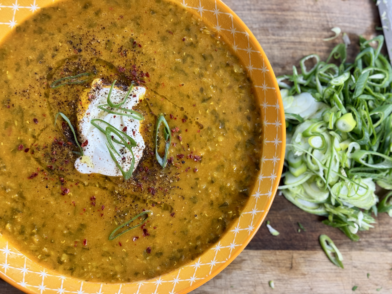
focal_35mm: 48
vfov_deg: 30.3
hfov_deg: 39.7
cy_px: 147
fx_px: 544
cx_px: 196
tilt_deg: -86.3
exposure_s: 1/100
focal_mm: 6.76
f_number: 1.78
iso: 100
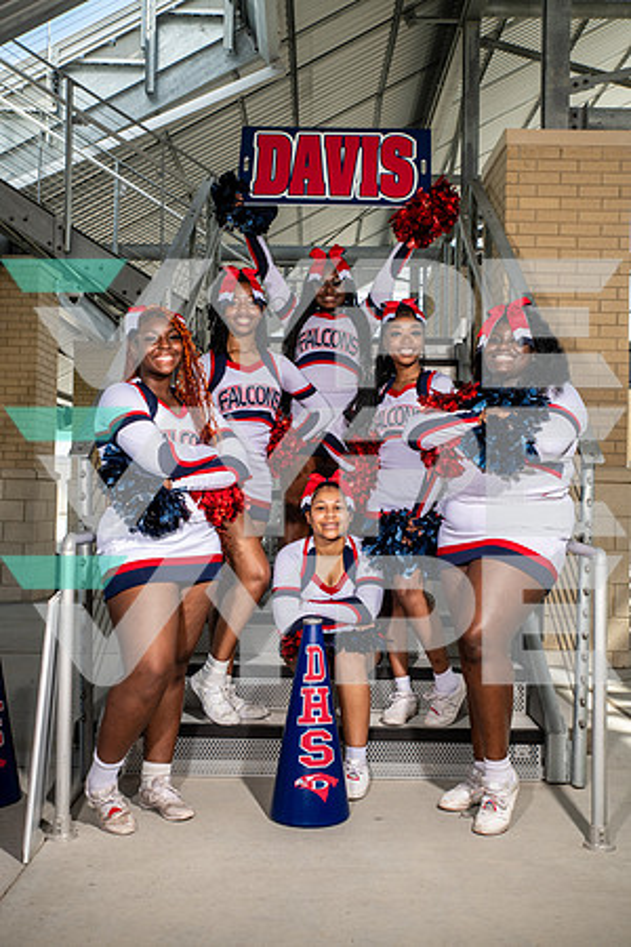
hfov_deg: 33.4
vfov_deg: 48.5
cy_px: 474
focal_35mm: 40
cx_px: 316
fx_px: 1052
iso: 200
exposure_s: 1/320
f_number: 7.1
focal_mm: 40
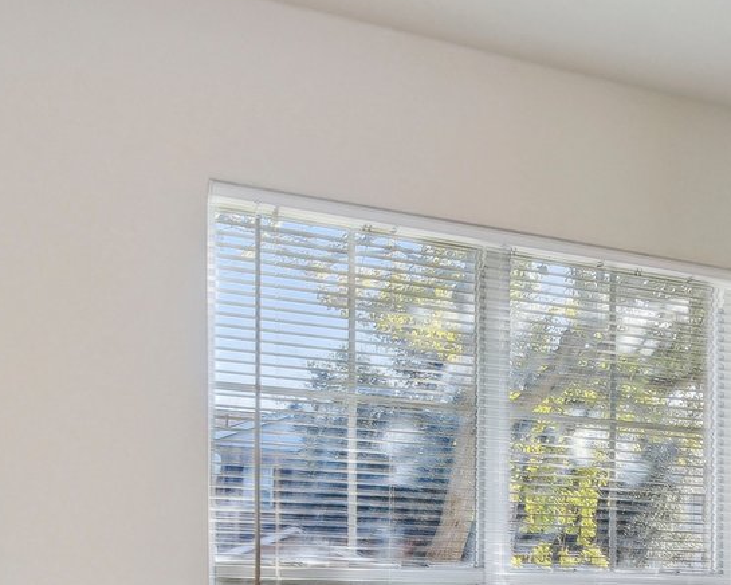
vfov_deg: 23.9
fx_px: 1298
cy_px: 626
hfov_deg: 29.3
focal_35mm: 60
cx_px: 735
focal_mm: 17
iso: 400
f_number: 8
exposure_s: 1/25
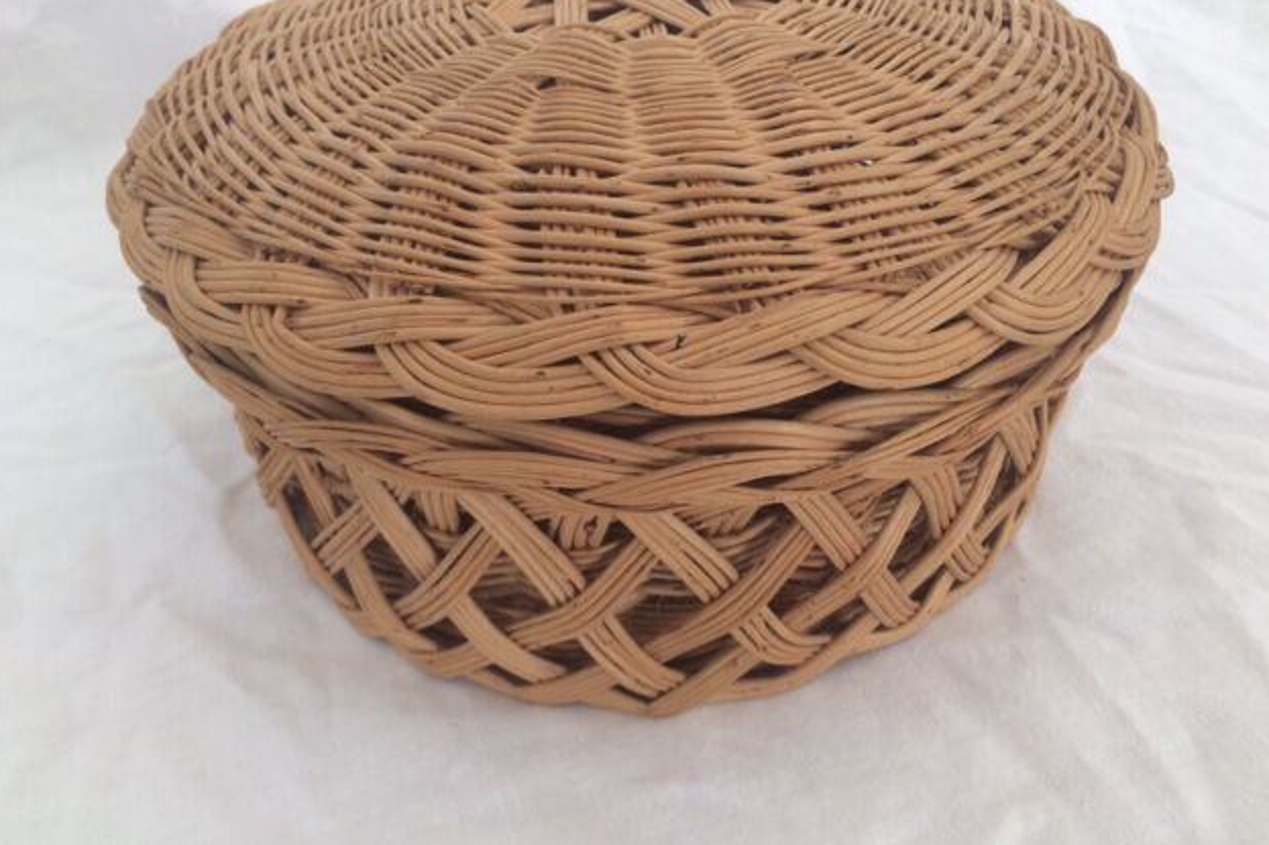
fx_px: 1092
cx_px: 638
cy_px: 367
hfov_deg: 60.3
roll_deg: +3.3
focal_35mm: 31
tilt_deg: -35.2
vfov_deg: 42.2
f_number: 2.2
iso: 50
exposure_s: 1/100
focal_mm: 4.15
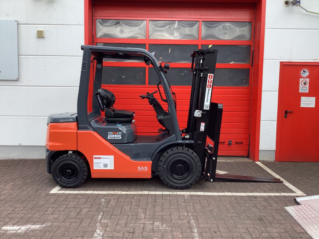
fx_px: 286
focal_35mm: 31
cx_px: 160
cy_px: 120
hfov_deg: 58.4
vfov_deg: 45.4
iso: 25
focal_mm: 3.3
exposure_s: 1/289
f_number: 2.4
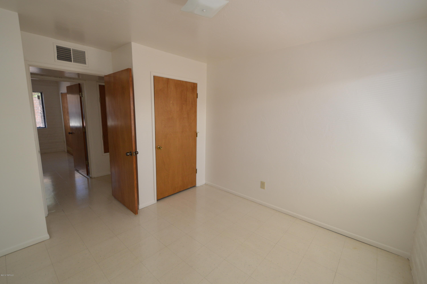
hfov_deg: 100.4
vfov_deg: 77.2
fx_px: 178
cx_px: 214
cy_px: 142
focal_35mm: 15
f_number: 4.5
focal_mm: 10
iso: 400
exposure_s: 1/80
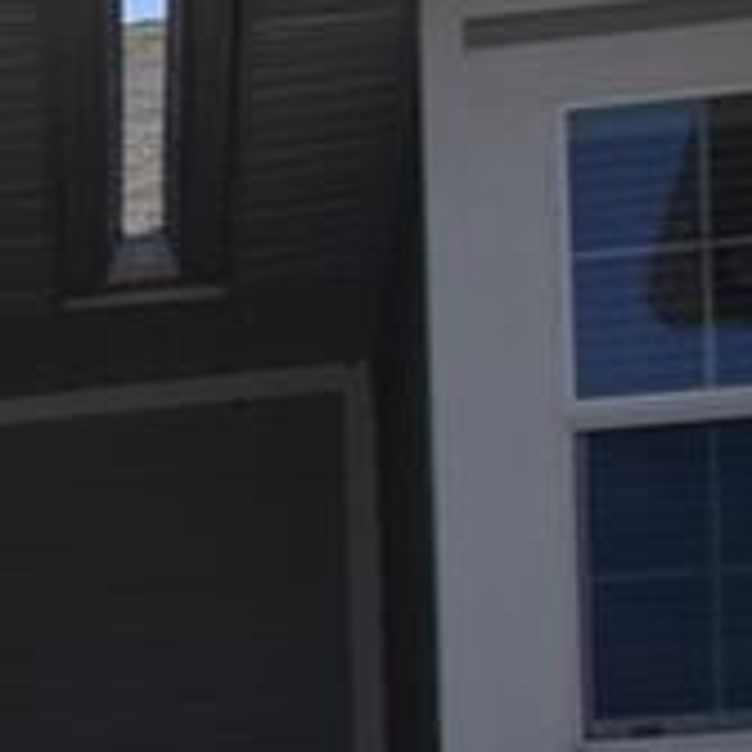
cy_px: 1536
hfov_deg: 7.6
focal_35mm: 195
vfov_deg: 8.5
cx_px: -1693
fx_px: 4793
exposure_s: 1/200
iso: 100
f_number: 10
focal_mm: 16
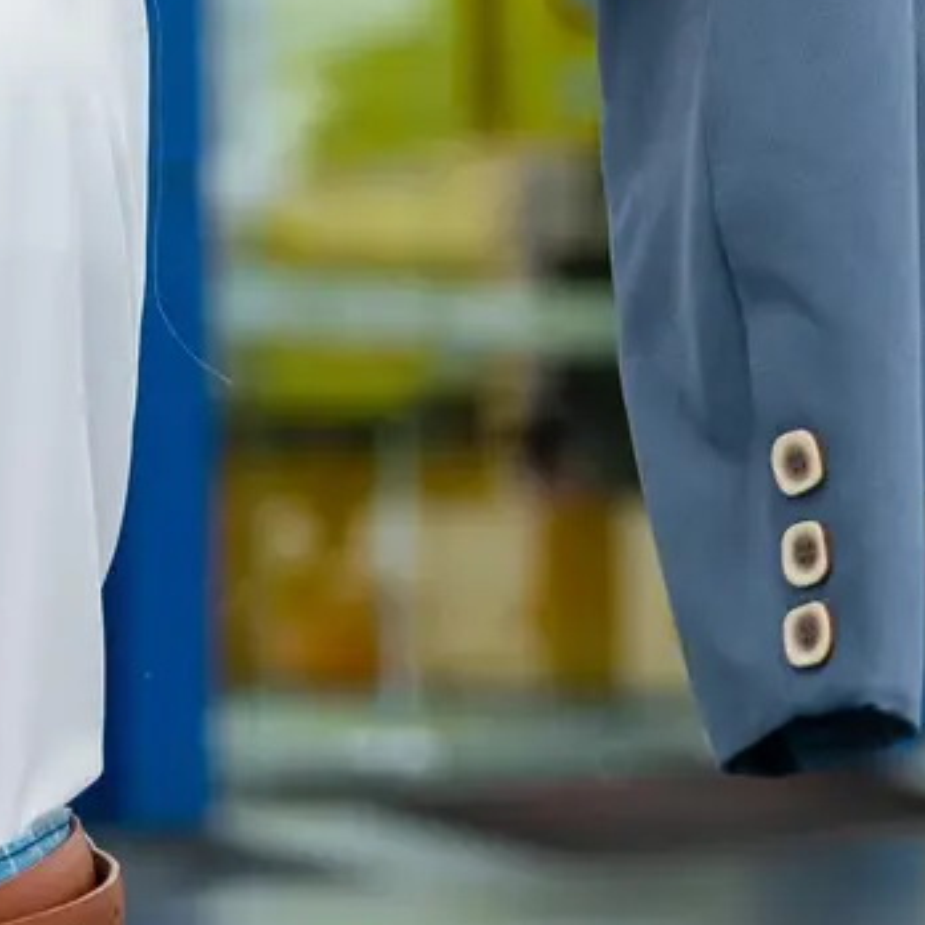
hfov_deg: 8.5
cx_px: -69
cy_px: -457
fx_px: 6167
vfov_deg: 8.4
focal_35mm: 204
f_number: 2.8
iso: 125
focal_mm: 48
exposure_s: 1/640
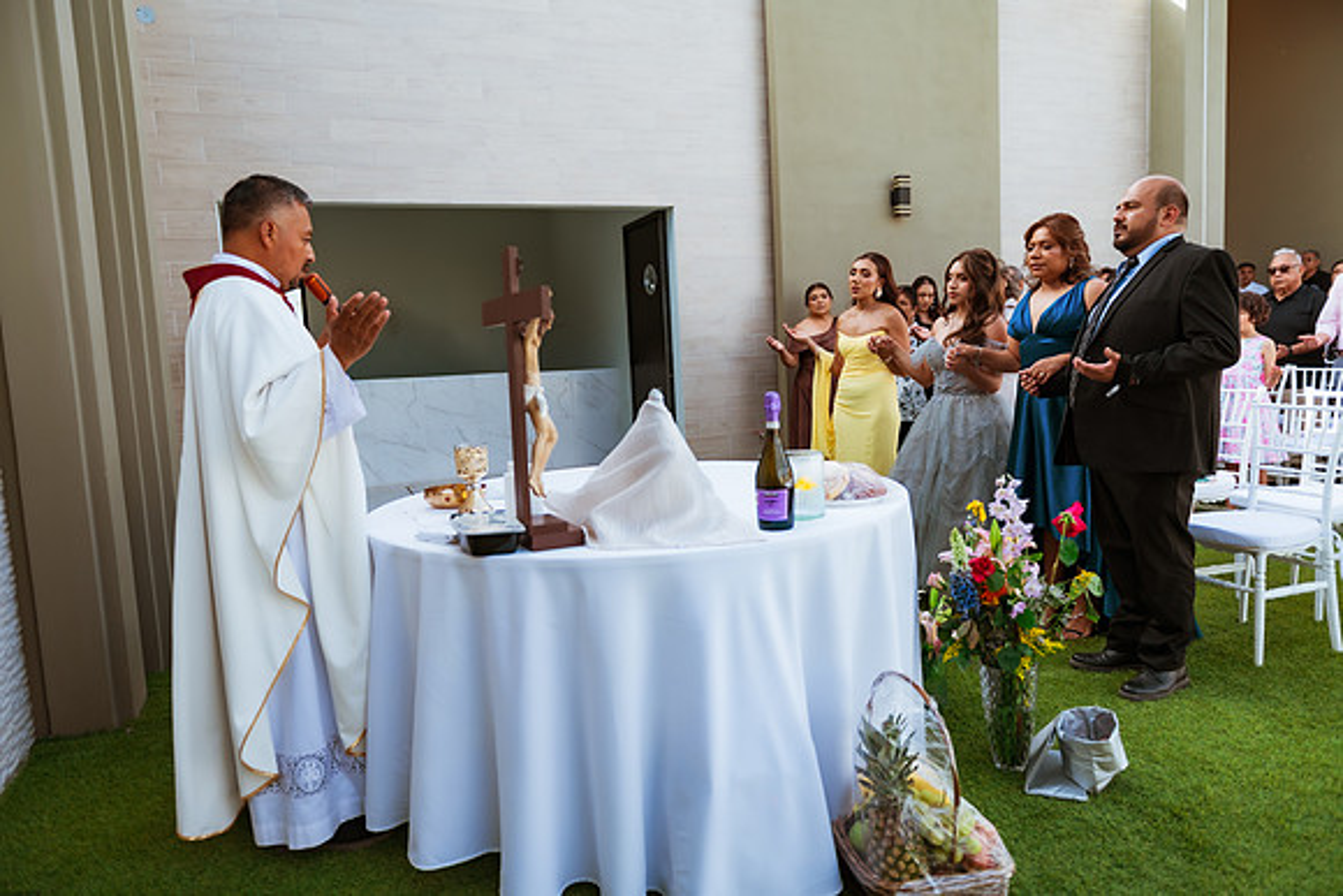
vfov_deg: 53.2
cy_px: 448
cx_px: 672
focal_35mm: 24
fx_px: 896
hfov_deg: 73.7
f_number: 2.8
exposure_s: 1/800
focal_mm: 24
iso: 100
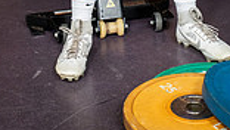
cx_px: 140
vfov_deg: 9.0
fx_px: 738
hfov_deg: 17.7
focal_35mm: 121
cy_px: -194
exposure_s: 1/250
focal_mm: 40
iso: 800
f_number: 7.1
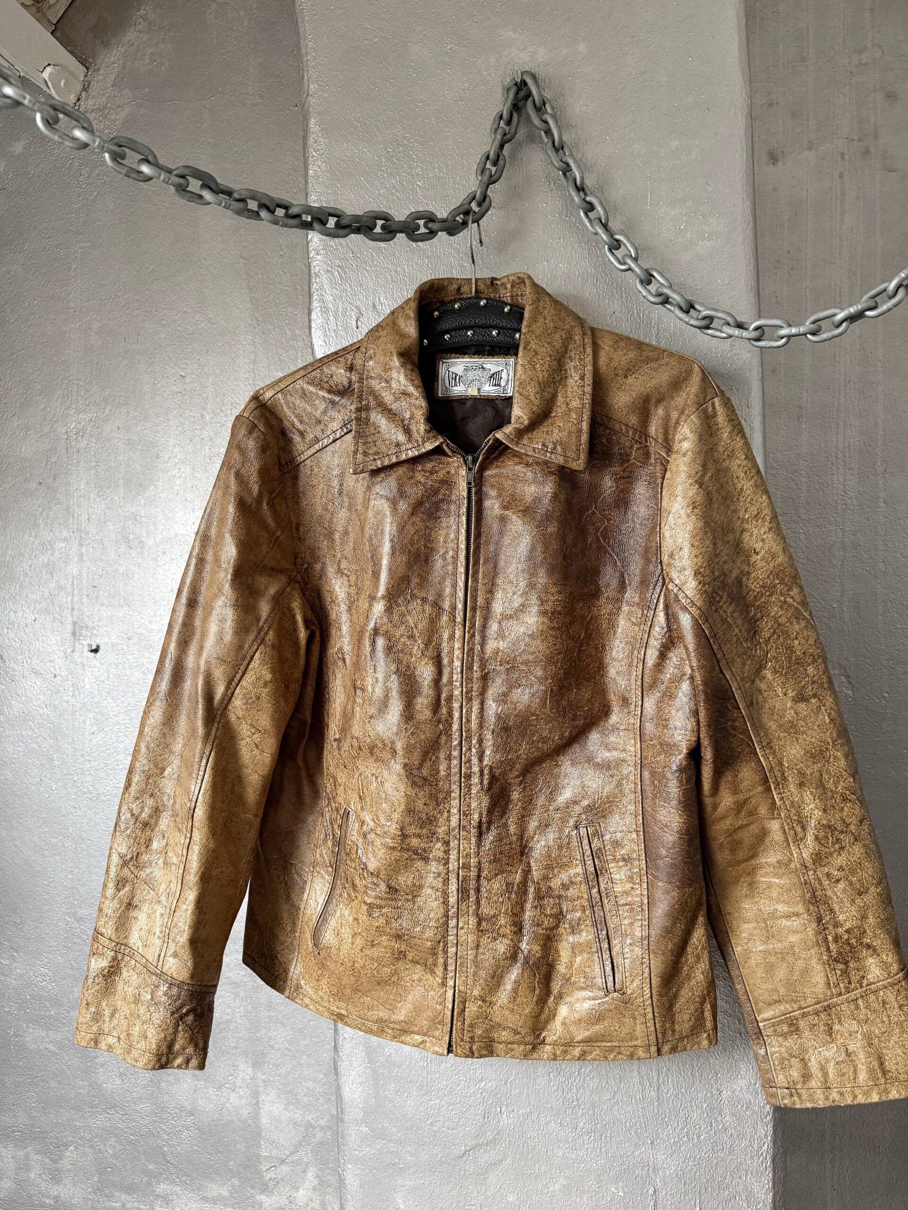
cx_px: 454
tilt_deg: -0.5
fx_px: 839
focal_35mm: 24
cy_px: 605
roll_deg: -0.5
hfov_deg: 56.8
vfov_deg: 71.6
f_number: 1.78
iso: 320
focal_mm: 6.76
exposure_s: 1/60
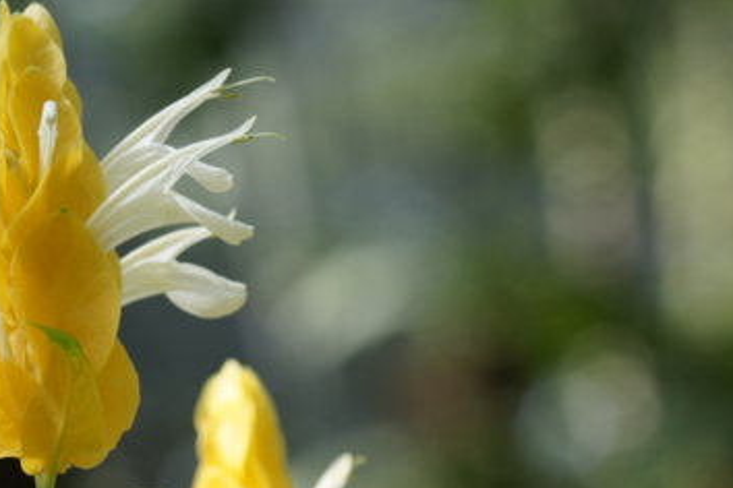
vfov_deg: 5.4
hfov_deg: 8.1
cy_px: 195
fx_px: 5171
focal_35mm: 254
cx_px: 217
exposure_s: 1/250
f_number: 5
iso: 200
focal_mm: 100
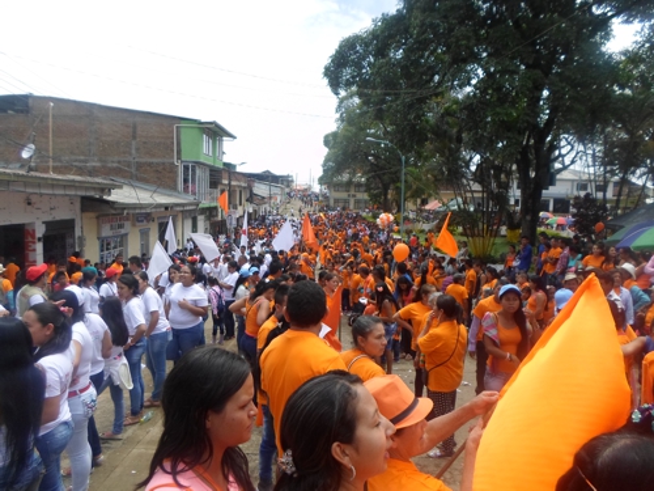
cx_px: 327
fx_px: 472
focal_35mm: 25
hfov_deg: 69.4
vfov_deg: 54.9
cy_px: 246
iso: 80
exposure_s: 1/1500
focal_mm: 4.5
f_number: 2.5
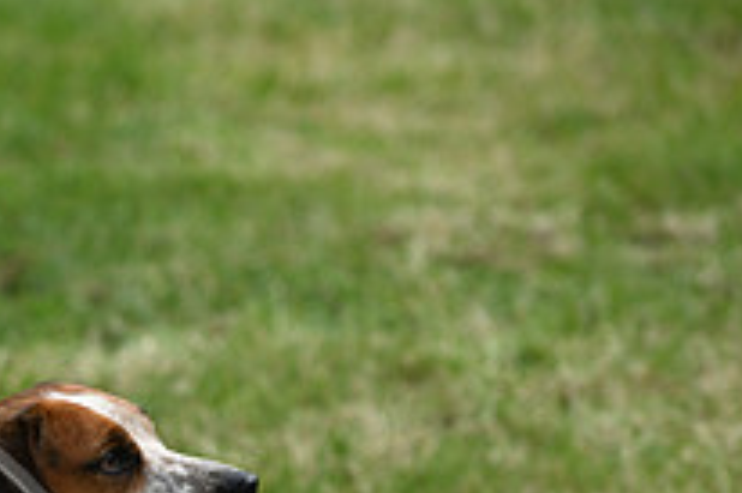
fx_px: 7826
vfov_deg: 3.6
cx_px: -274
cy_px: 682
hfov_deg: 5.4
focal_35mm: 380
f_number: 4.5
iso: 140
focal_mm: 135
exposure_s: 1/1000
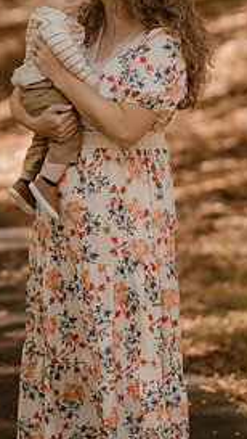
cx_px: 61
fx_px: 2544
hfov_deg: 5.6
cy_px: 85
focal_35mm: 219
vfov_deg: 9.8
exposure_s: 1/800
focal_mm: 85
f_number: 1.8
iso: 320
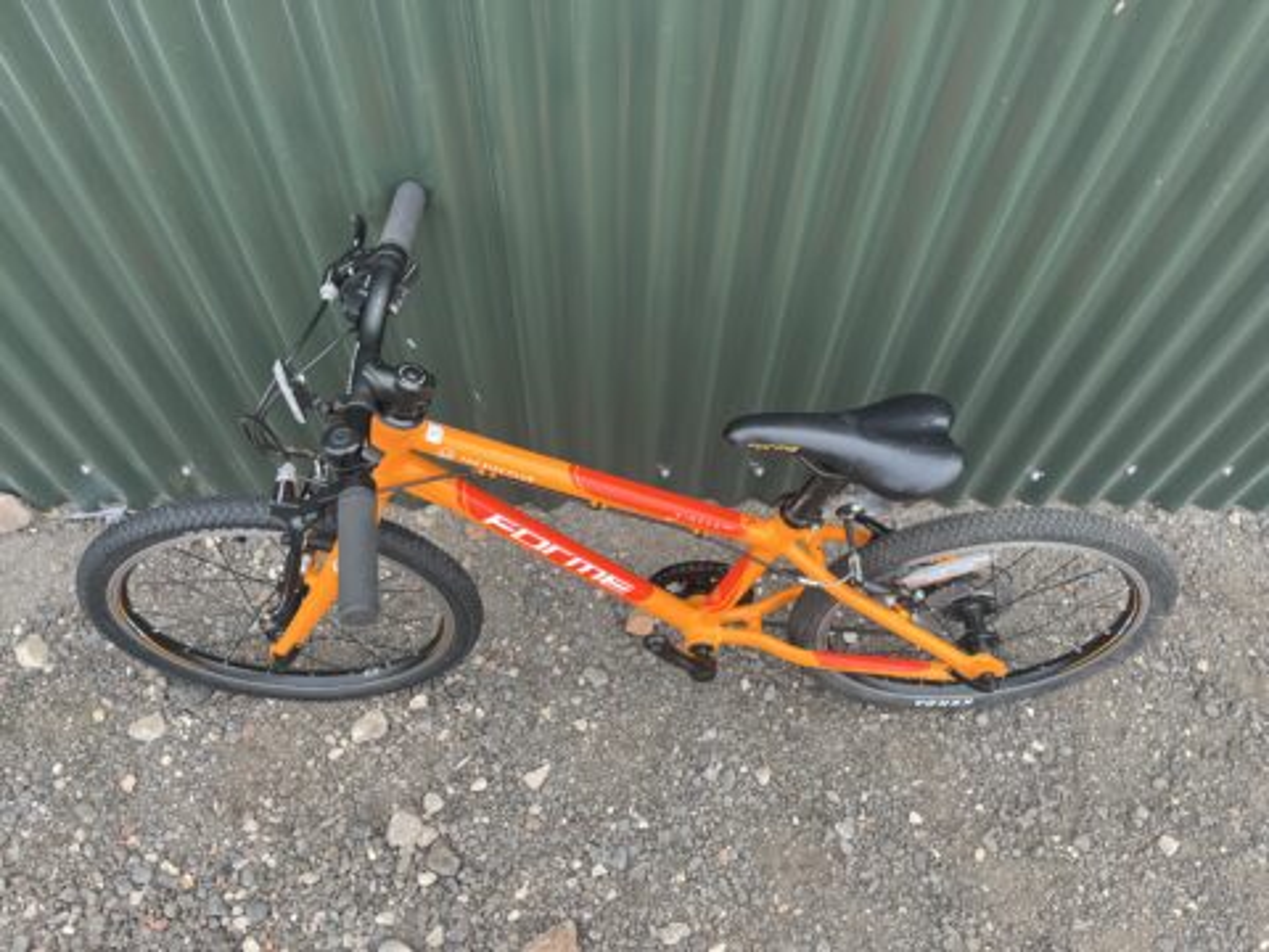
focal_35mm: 26
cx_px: 634
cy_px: 476
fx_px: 953
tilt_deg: -59.2
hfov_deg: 67.3
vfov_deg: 53.1
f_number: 1.6
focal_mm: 5.1
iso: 50
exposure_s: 1/452
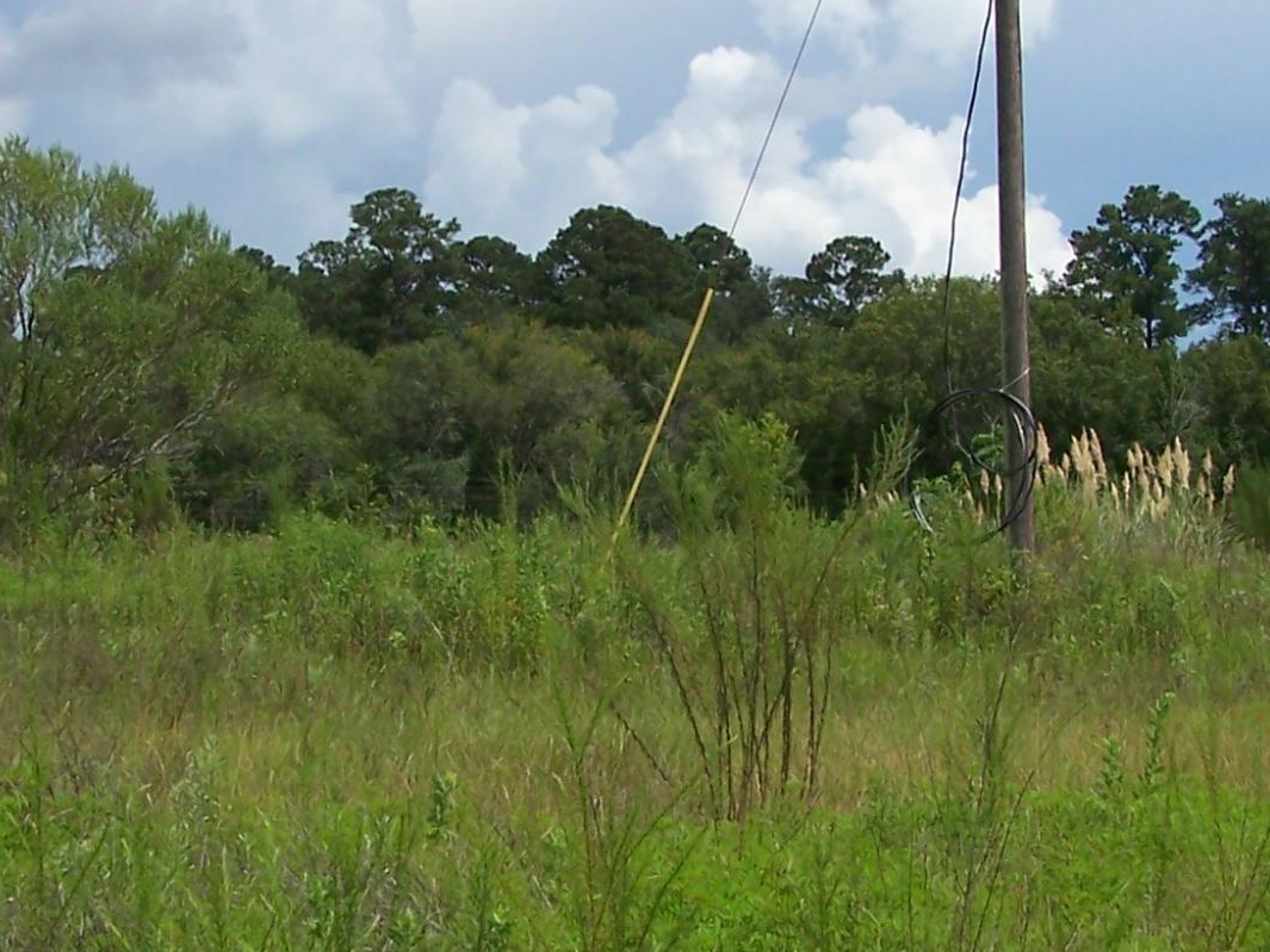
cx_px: 578
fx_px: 3926
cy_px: 380
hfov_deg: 18.4
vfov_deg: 13.8
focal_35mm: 107
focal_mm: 6.3
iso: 64
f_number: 4
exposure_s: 1/640
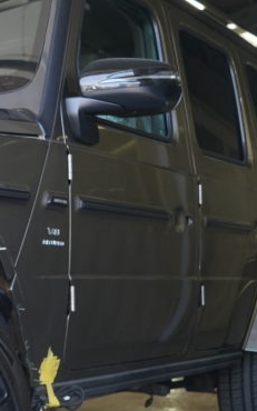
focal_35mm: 79
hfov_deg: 14.3
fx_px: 886
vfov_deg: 26.0
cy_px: 286
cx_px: -221
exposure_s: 1/160
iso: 1600
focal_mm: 28
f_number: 4
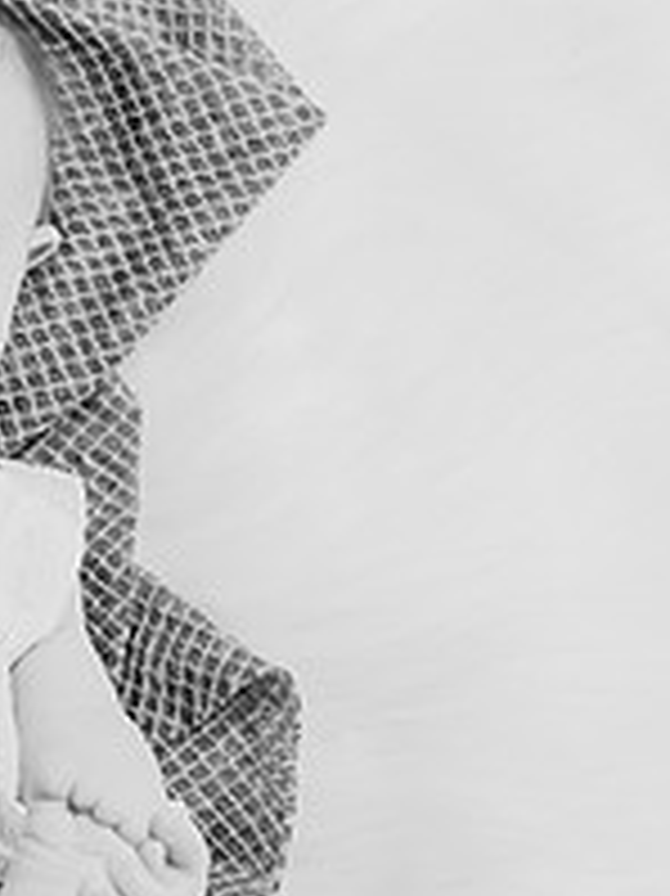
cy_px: 480
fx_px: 3617
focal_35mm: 140
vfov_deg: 14.1
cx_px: -130
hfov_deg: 10.4
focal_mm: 50
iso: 125
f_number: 2.2
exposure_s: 1/160
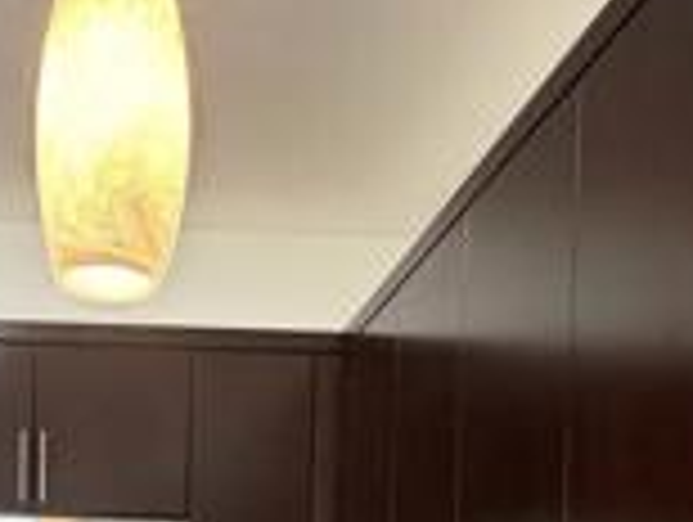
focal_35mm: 58
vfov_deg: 21.7
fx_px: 1163
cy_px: 752
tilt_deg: -2.7
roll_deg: -1.4
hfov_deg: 32.1
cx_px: 112
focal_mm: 2.22
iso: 320
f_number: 2.2
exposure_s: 1/60
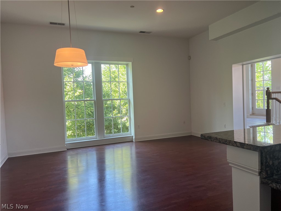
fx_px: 211
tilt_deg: -1.9
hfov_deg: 67.3
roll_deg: +2.3
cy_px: 106
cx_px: 140
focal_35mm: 26
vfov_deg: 53.1
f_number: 1.5
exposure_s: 1/120
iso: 64
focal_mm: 5.7
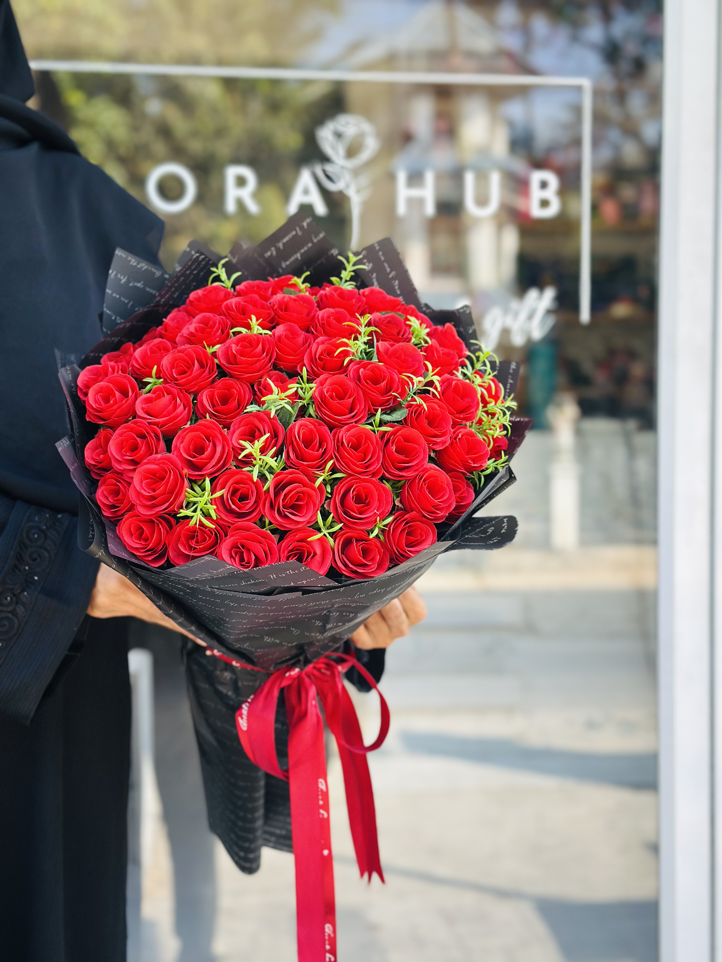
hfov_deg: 30.3
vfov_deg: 39.7
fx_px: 1335
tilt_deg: -2.7
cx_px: 361
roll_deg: -0.3
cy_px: 481
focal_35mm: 48
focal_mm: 6.86
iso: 80
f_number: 1.78
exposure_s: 1/426
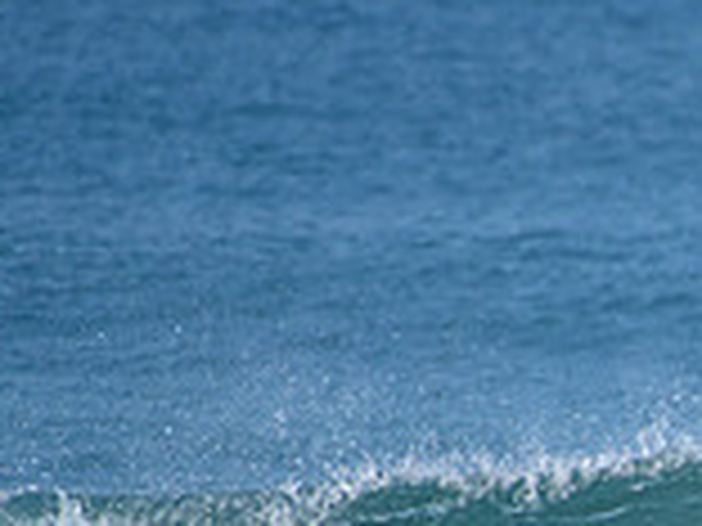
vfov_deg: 0.8
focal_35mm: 1791
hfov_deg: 1.1
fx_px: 36321
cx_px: 1094
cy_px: 686
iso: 250
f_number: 5.6
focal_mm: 500
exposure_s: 1/2000
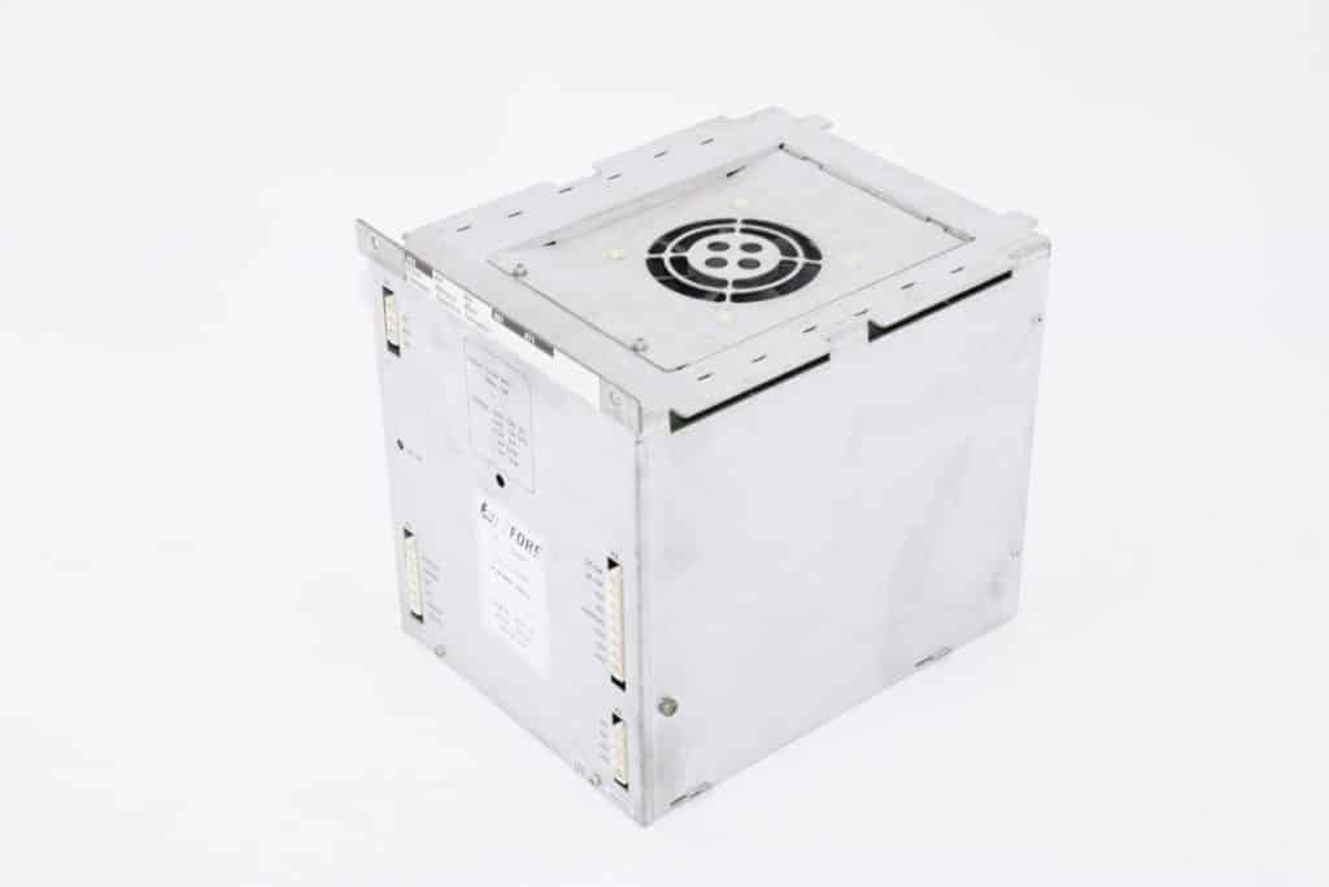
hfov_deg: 31.9
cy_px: 444
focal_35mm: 63
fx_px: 2326
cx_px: 664
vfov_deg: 21.6
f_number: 13
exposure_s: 1/50
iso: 200
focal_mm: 42
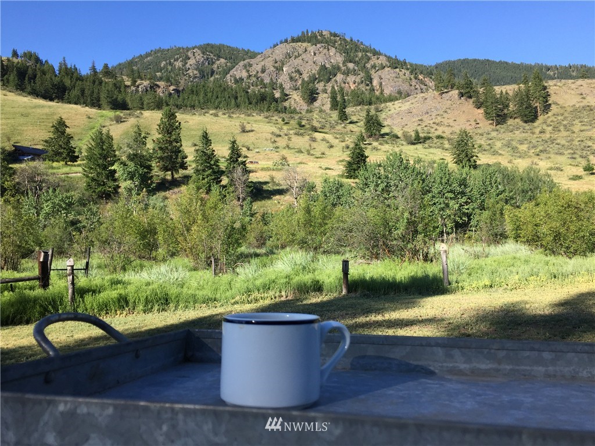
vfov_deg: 48.2
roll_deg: +2.5
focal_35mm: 29
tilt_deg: +0.6
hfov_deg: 61.7
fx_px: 498
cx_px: 298
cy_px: 223
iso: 32
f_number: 2.2
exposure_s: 1/860
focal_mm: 4.15
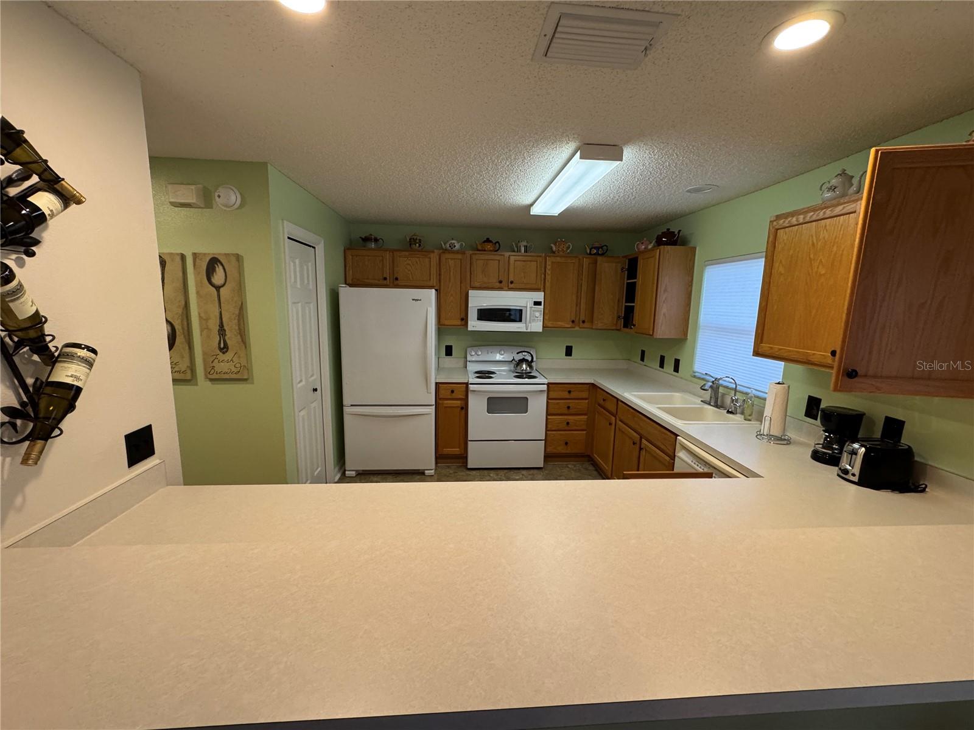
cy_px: 365
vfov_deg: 85.7
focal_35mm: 14
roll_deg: -1.2
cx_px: 487
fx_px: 394
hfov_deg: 102.1
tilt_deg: -8.9
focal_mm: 2.22
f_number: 2.2
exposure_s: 1/120
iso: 250
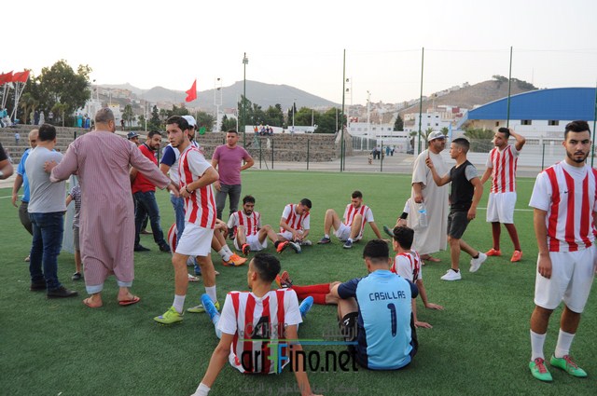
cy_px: 198
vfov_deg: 38.3
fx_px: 571
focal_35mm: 34
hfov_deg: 55.2
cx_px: 298
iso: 200
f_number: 5.6
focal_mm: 23
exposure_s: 1/100
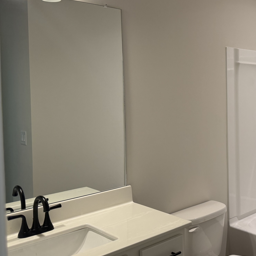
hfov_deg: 37.7
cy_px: 109
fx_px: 343
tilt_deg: -1.8
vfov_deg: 40.8
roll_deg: +1.5
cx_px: 239
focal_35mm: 41
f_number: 1.78
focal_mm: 6.76
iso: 160
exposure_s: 1/120
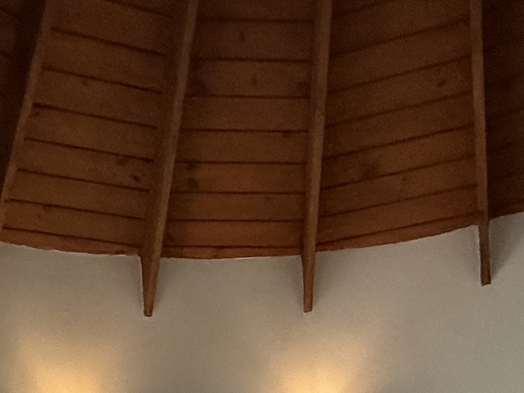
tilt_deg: -2.9
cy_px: 644
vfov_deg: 21.8
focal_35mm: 51
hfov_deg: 36.9
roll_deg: +2.3
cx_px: 158
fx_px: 772
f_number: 2.2
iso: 400
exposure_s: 1/60
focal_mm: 2.22
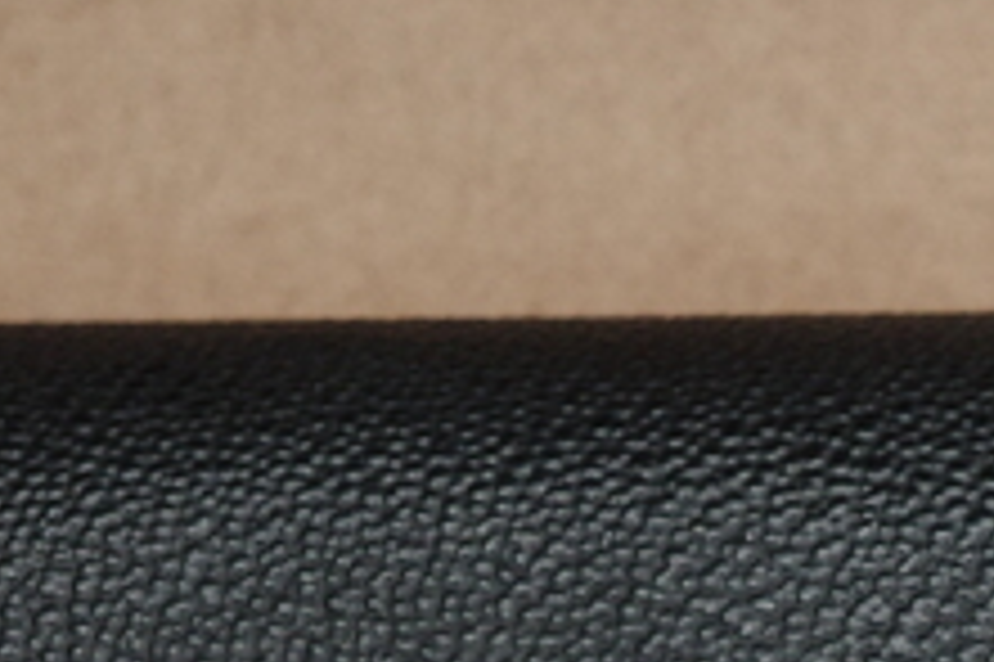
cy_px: 1153
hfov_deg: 9.2
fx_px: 5987
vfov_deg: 6.2
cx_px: 1637
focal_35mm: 217
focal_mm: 26
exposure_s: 1/50
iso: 400
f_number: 4.5
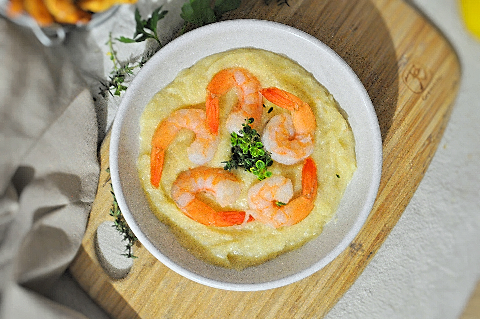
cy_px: 160
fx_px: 999
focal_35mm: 75
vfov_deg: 18.1
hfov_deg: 27.0
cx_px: 240
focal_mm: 50
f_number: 5.6
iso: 1600
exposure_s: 1/8
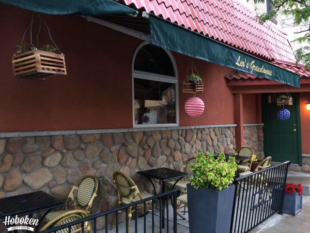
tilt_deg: +0.4
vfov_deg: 48.2
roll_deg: +2.8
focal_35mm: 29
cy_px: 116
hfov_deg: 61.7
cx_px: 155
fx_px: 260
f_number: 2.2
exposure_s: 1/30
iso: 64
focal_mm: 4.15
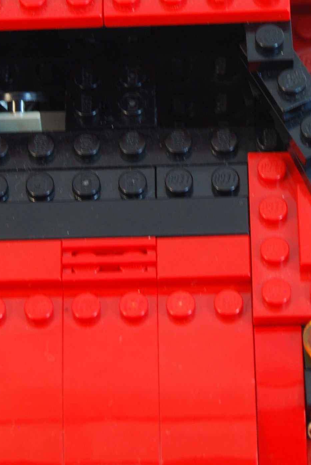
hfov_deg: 6.0
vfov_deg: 9.0
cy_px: 48
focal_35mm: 228
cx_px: 118
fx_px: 2952
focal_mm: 55
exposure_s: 1/40
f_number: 5.6
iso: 200
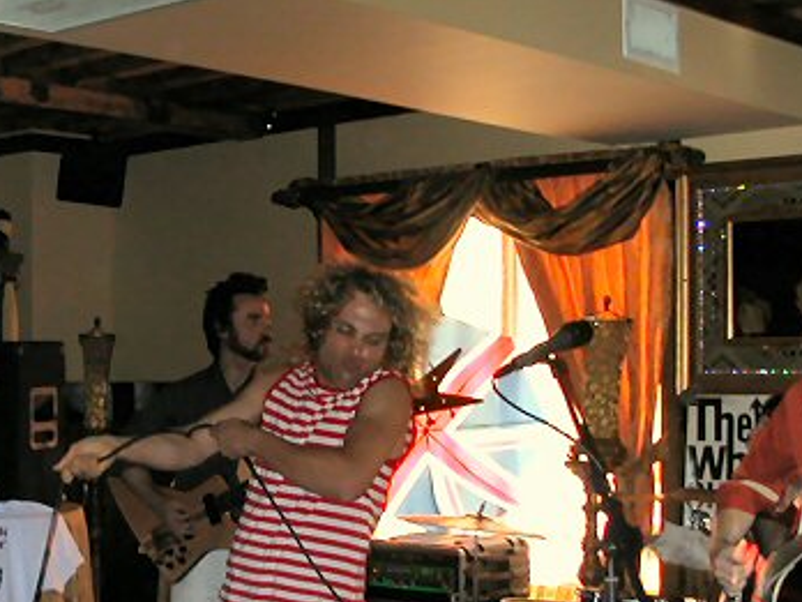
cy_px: 475
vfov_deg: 21.4
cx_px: 263
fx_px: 1575
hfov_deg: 28.4
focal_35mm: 68
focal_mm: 5.6
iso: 161
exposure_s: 1/59.9
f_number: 2.7
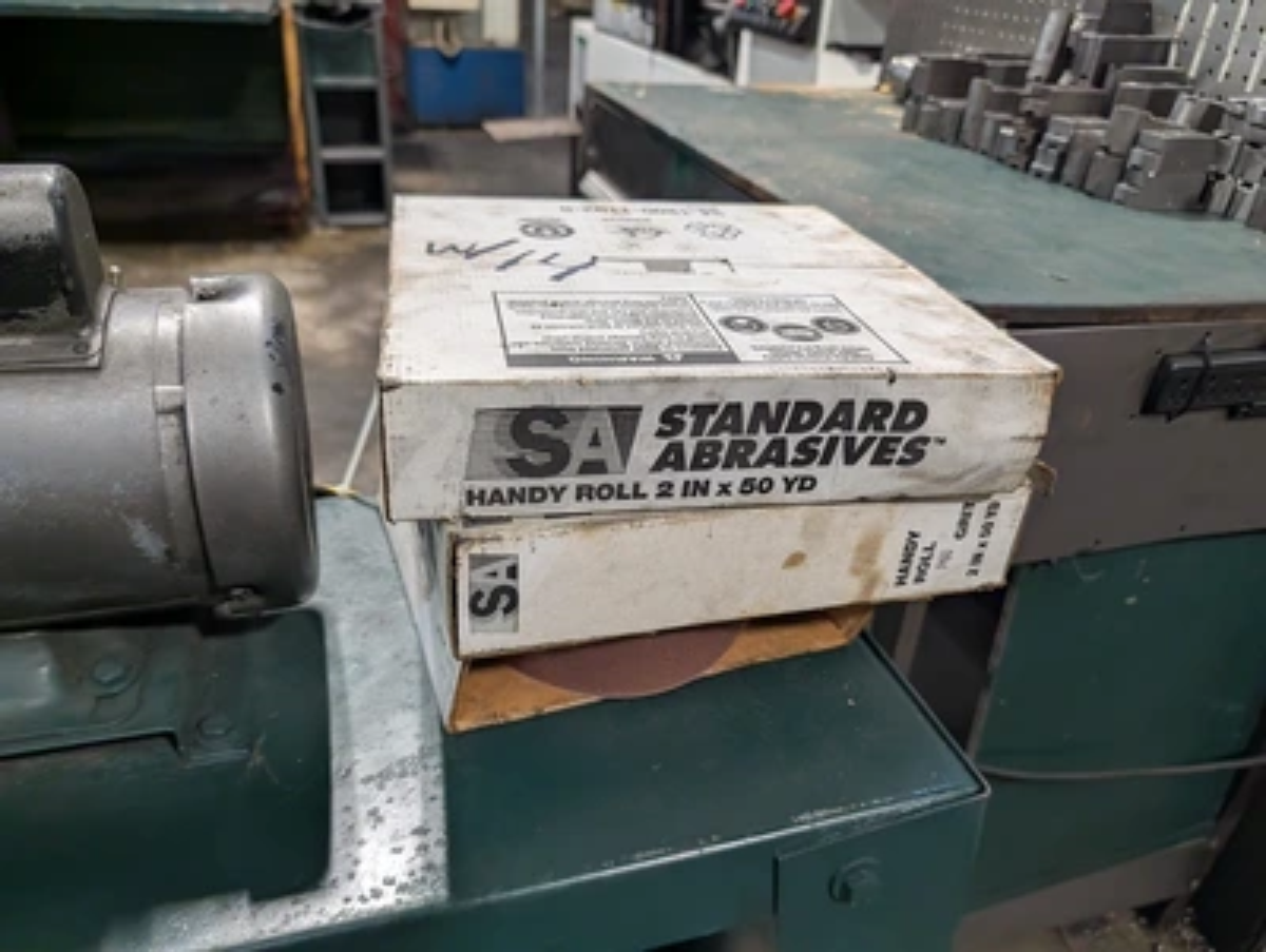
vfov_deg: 56.9
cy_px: 476
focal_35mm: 24
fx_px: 879
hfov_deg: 71.5
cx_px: 633
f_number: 1.68
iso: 772
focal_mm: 6.9
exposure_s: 1/409
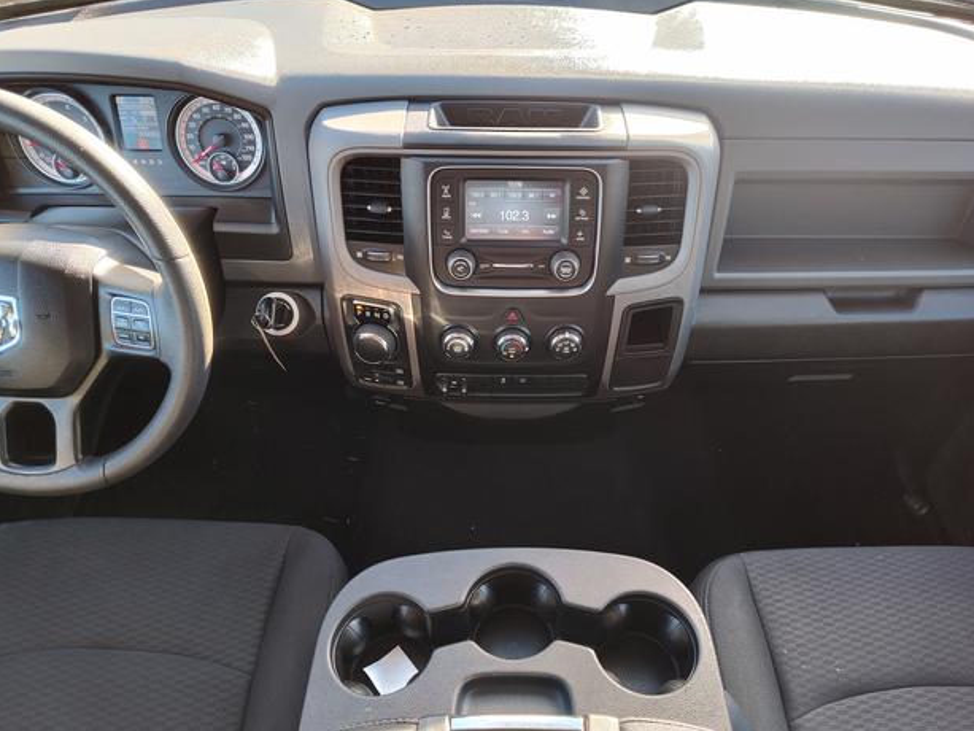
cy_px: 375
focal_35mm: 24
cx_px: 505
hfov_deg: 71.6
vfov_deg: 56.8
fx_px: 675
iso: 174
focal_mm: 5.56
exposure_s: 1/120
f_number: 1.88
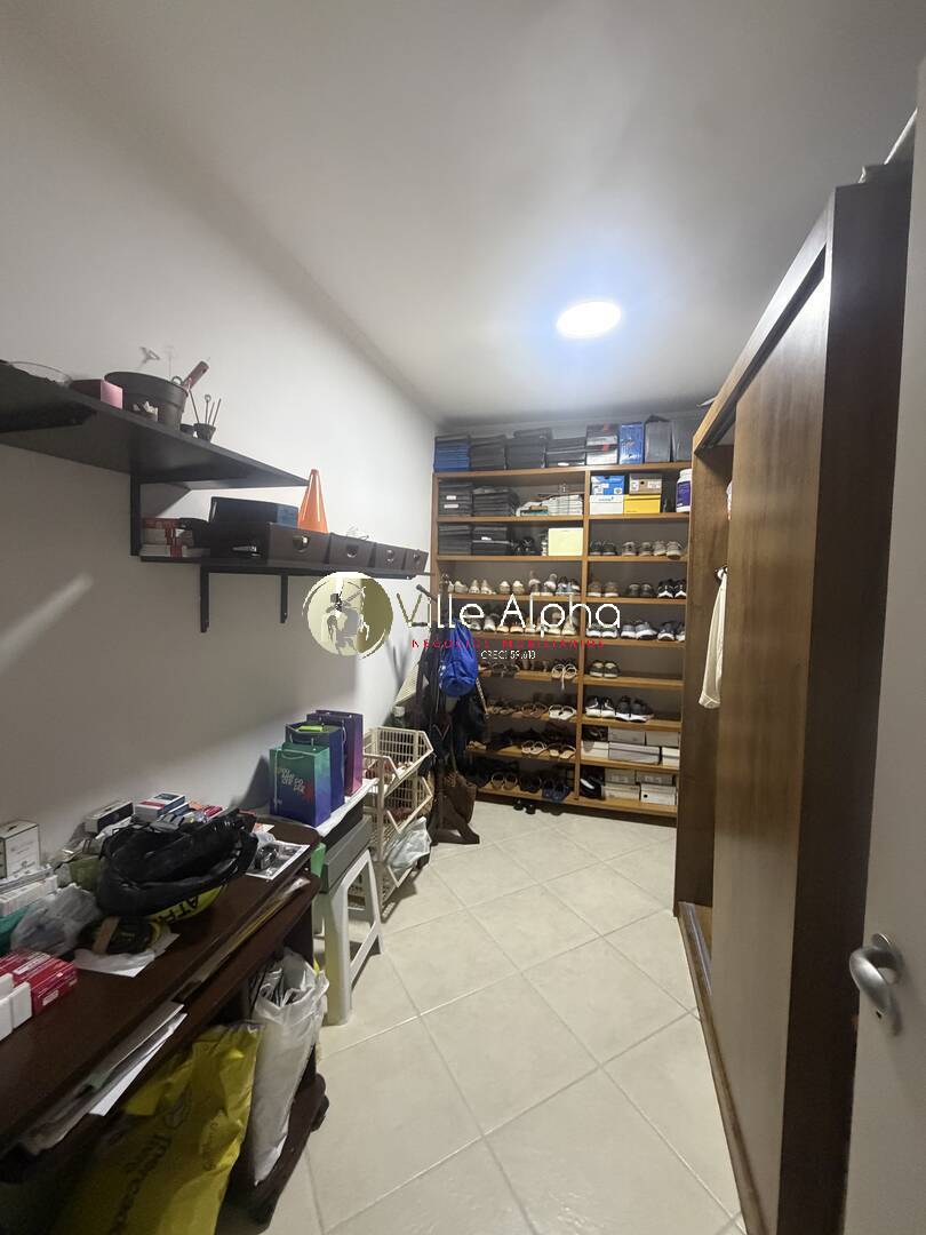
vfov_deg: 102.1
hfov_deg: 85.7
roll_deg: -1.8
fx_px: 499
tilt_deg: -1.1
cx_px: 463
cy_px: 618
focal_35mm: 14
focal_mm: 2.22
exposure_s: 1/60
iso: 500
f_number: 2.2
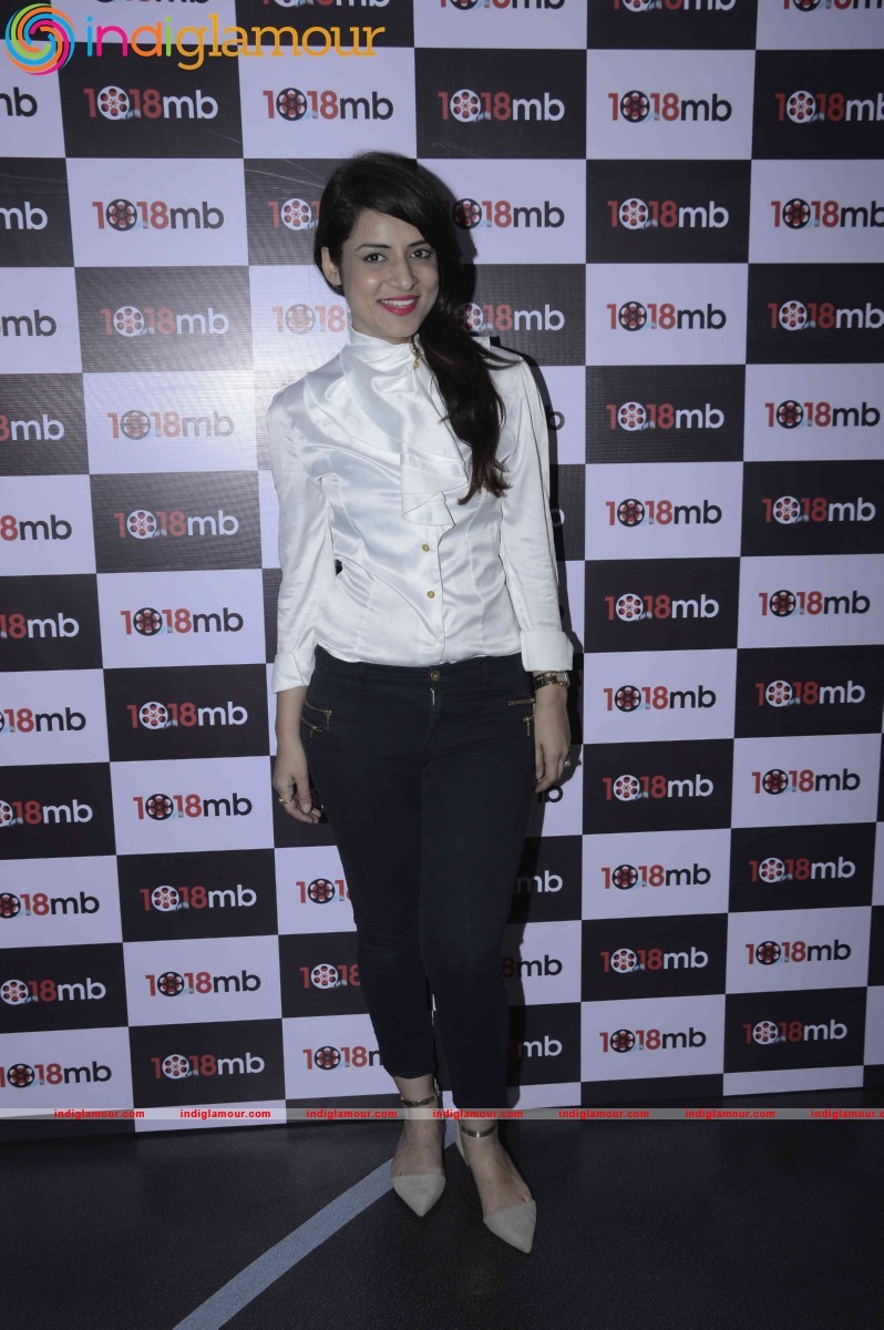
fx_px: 1328
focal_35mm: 36
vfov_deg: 53.2
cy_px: 665
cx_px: 442
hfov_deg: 36.8
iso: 400
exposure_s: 1/200
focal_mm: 24
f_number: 8
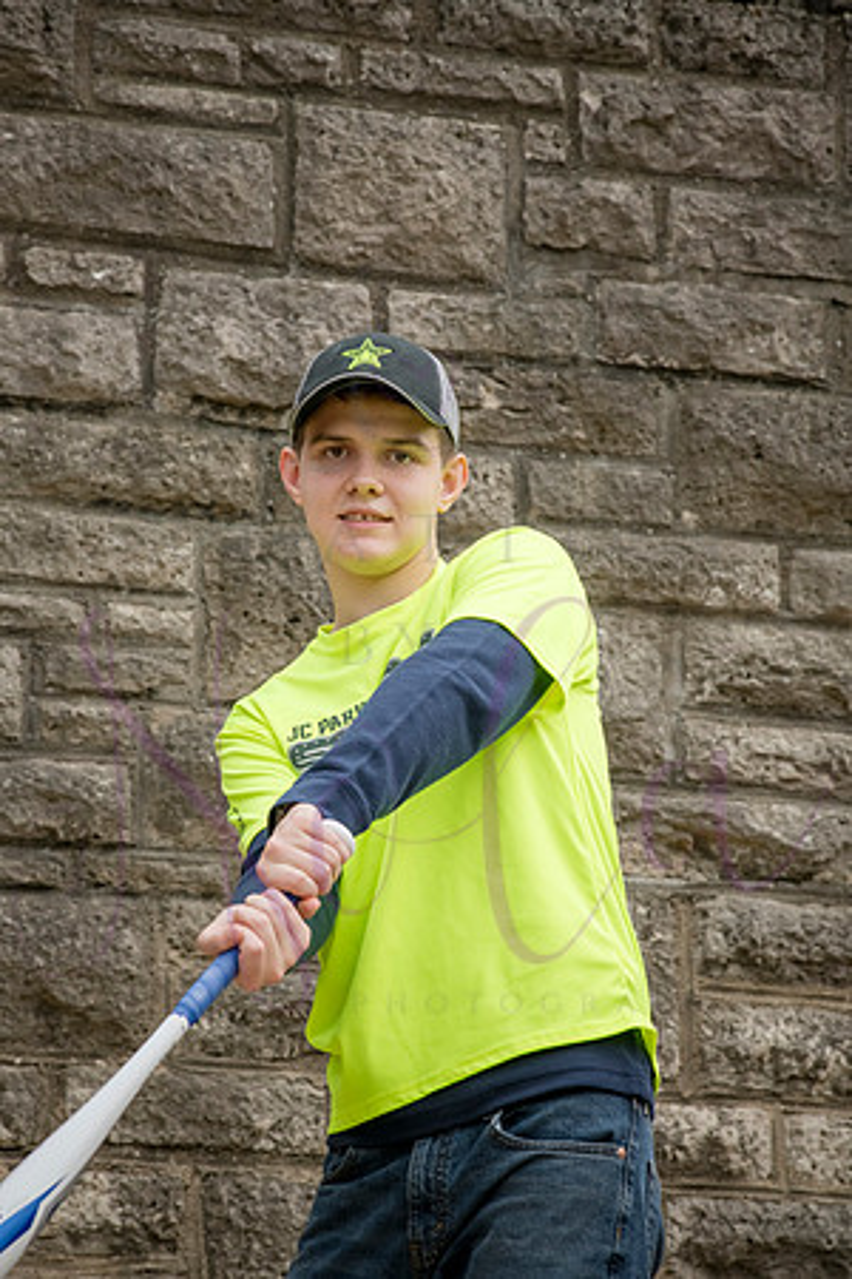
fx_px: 5502
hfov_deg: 8.9
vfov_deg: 13.2
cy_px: 640
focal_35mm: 155
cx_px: 426
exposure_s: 1/500
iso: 640
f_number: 10
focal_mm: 155
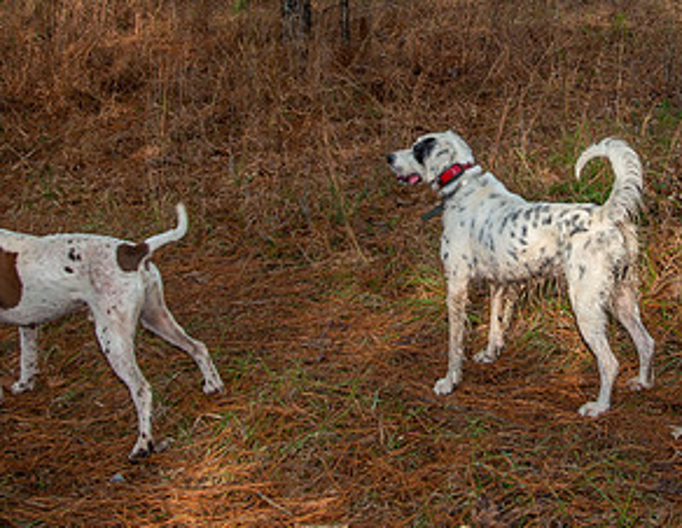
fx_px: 1116
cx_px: 508
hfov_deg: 33.3
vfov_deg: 26.0
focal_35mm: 56
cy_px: 80
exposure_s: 1/250
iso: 250
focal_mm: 24
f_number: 8
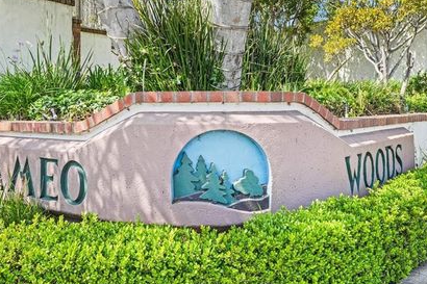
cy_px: 128
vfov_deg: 34.2
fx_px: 462
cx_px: 183
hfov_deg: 49.4
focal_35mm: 39
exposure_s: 1/40
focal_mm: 32
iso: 320
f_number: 8
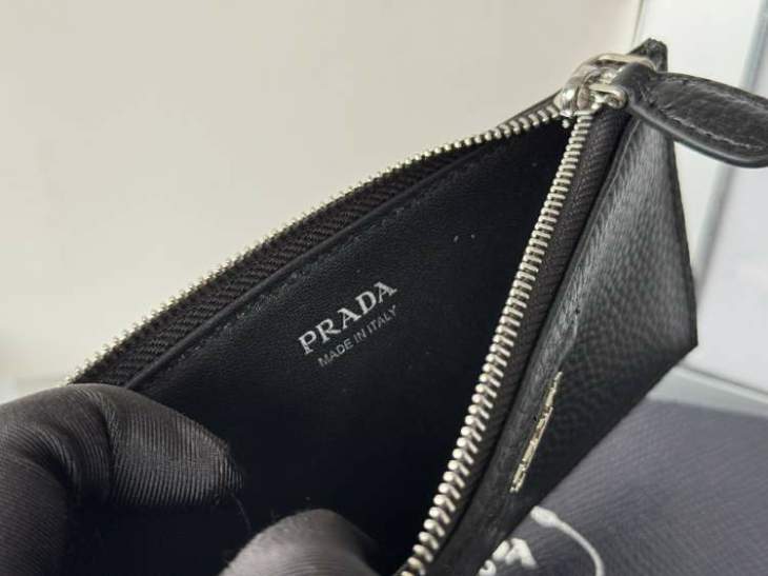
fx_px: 1065
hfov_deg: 39.7
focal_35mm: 48
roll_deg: +0.9
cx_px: 384
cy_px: 288
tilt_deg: -38.1
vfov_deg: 30.2
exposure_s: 1/73
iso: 100
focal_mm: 6.76
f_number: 1.78
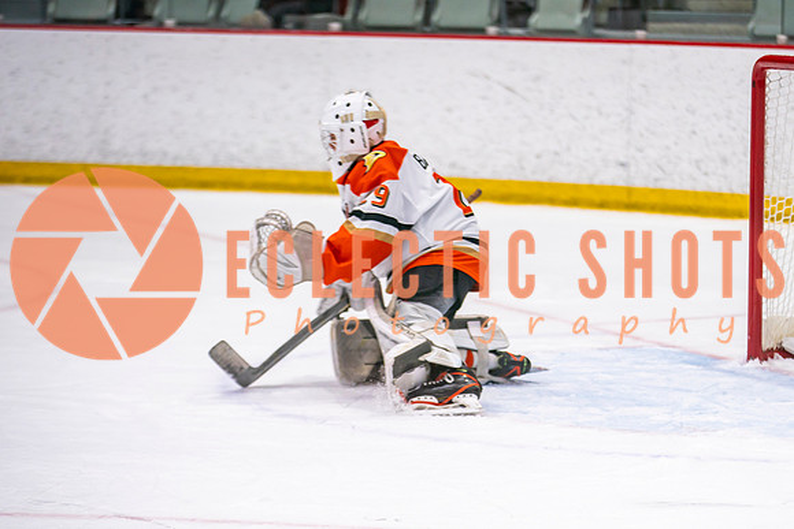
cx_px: 547
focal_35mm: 198
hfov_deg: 10.4
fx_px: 4367
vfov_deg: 6.9
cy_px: 374
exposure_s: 1/640
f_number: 2.8
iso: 640
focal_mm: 140
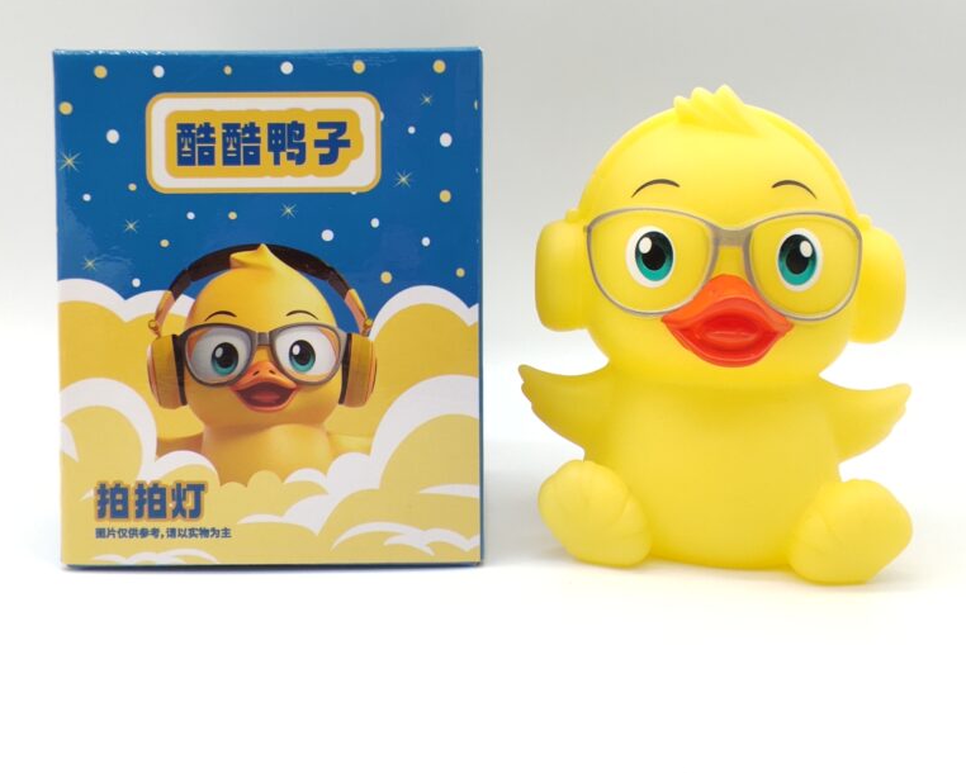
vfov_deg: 62.8
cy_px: 219
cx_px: 481
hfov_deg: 77.6
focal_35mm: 21
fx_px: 601
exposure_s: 1/100
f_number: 2.2
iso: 55
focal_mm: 1.65
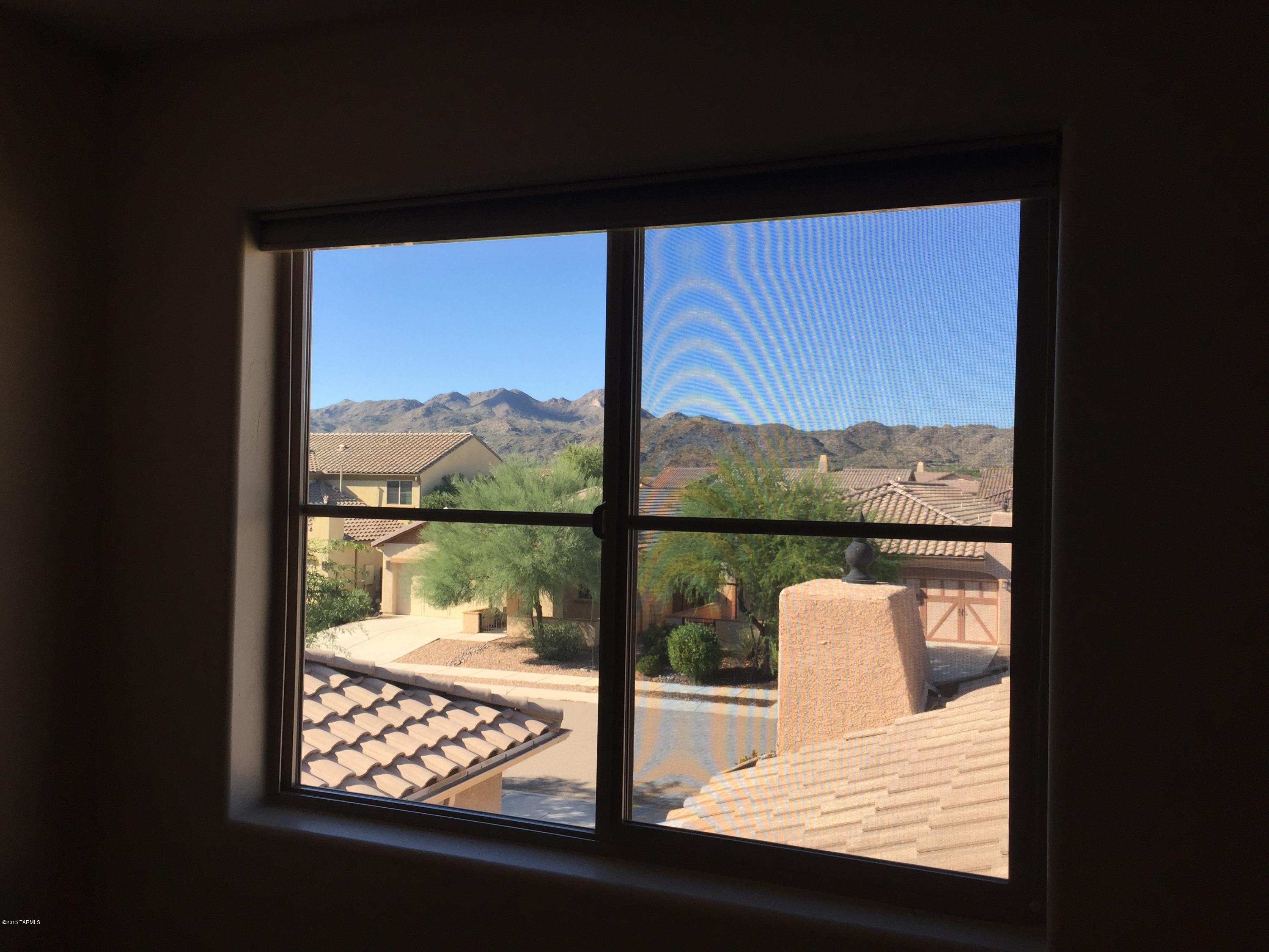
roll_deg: -0.8
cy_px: 476
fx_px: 1063
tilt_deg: +2.2
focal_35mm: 29
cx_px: 634
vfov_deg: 48.2
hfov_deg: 61.7
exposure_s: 1/842
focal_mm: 4.15
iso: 32
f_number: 2.2
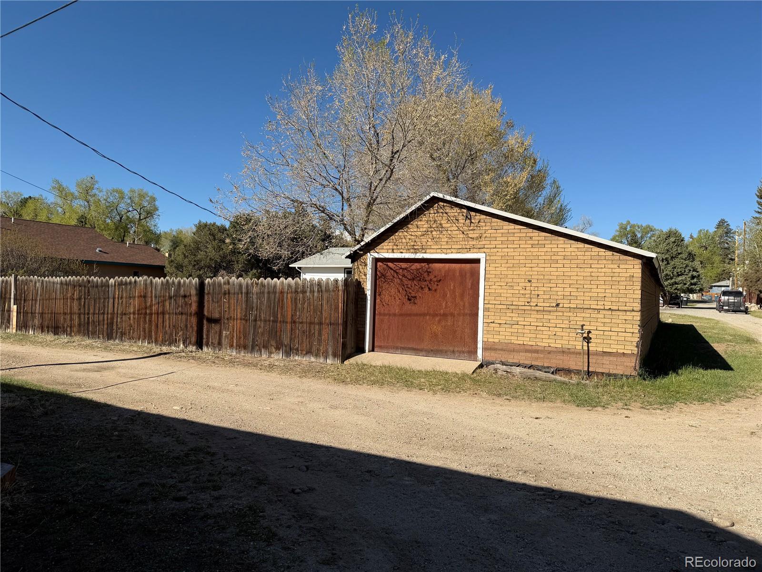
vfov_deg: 56.8
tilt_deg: +0.6
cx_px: 381
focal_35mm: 24
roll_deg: -2.2
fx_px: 528
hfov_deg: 71.6
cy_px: 286
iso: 80
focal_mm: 6.76
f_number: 1.78
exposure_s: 1/4975
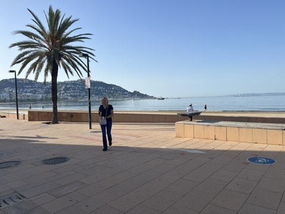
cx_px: 142
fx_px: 214
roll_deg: +1.3
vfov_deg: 53.1
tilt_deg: -3.0
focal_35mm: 26
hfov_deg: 67.3
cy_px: 107
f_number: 1.5
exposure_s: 1/4630
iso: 50
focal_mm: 5.7
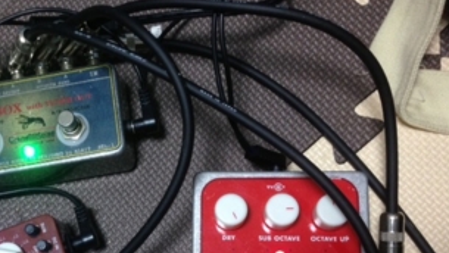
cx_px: 143
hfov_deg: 38.6
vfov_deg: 22.3
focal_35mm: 53
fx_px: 631
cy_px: 216
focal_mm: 4.13
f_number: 2.4
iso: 160
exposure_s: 1/20
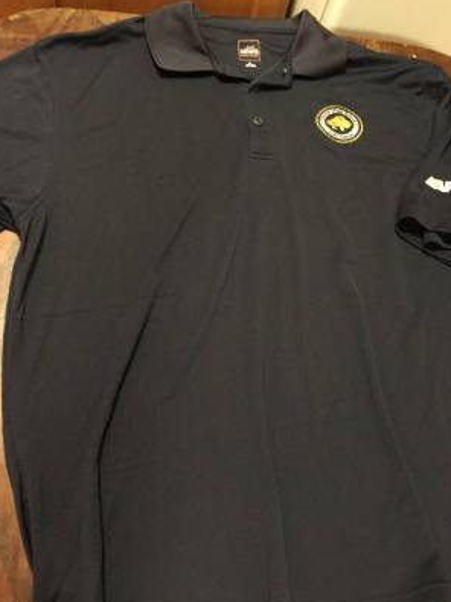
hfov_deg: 44.1
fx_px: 556
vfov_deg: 56.8
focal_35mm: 32
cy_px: 287
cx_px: 241
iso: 500
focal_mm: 4.15
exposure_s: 1/15
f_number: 2.2
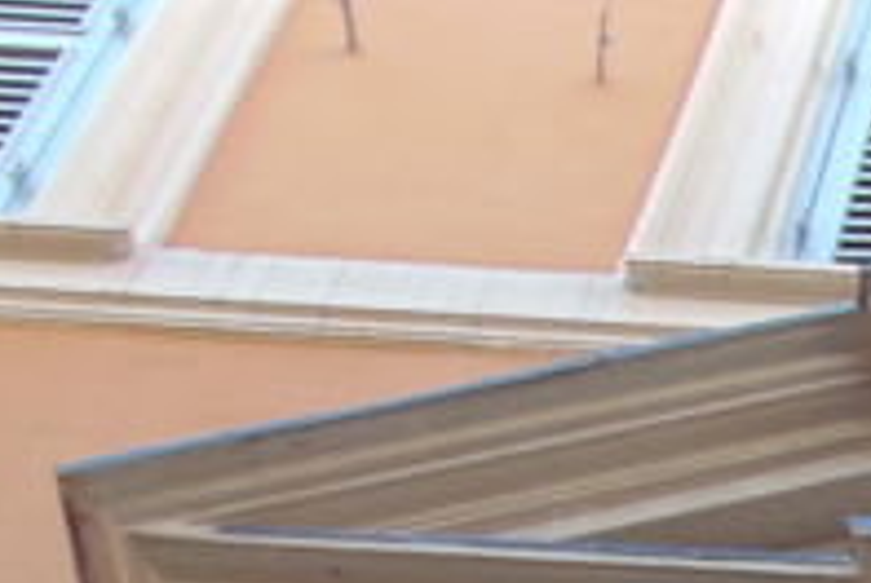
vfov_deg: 8.5
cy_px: 945
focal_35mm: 158
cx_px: 1844
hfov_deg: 11.5
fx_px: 3828
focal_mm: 5.4
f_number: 3.1
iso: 80
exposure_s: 1/80
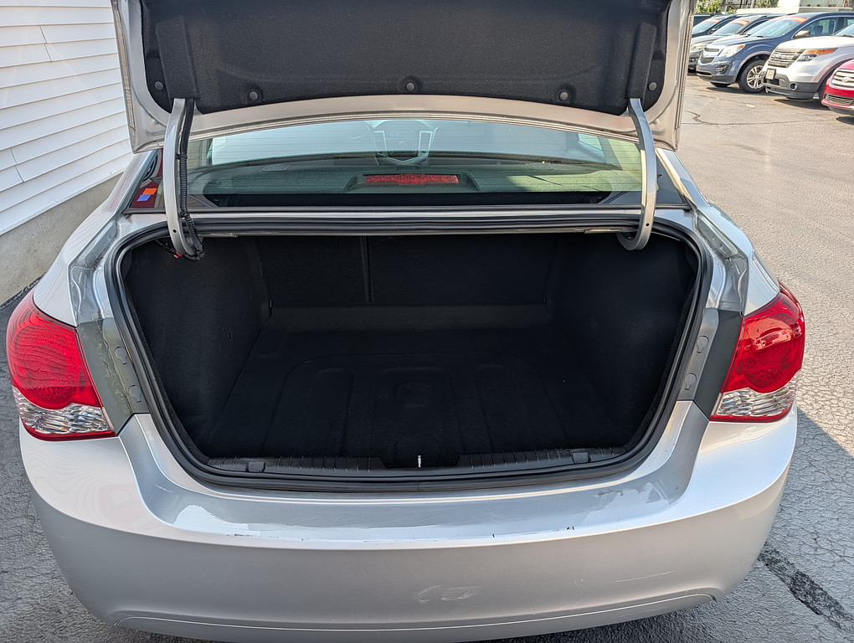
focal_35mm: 24
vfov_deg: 56.9
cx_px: 427
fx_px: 593
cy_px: 322
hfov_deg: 71.5
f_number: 1.68
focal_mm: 6.9
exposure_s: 1/309
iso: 19
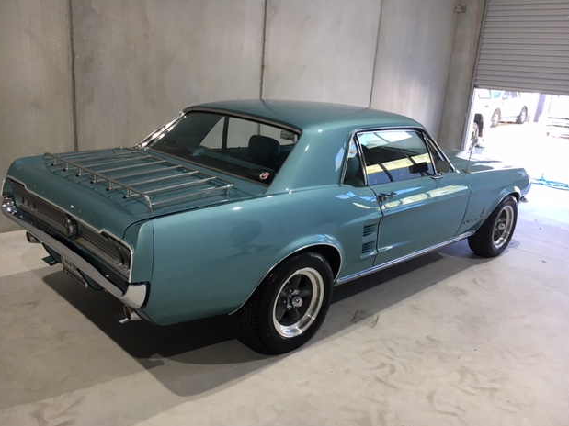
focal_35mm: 30
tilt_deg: -15.1
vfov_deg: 46.8
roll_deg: -3.5
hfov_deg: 60.0
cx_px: 289
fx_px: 493
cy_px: 212
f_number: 2.2
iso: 32
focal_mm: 4.15
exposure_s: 1/33
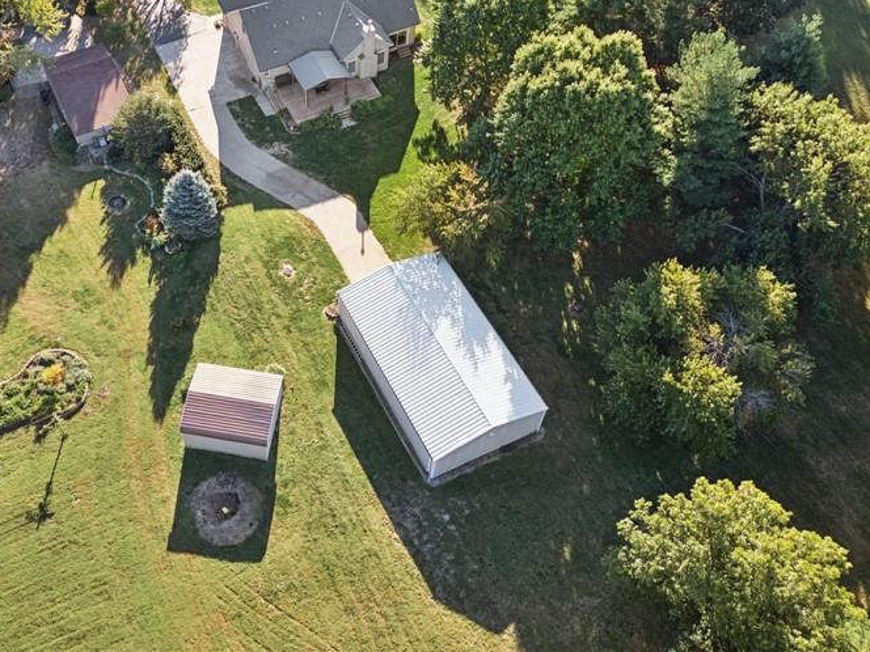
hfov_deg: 49.6
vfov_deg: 38.1
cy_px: 206
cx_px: 320
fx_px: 930
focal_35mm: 37
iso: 120
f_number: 1.7
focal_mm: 6.72
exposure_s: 1/400
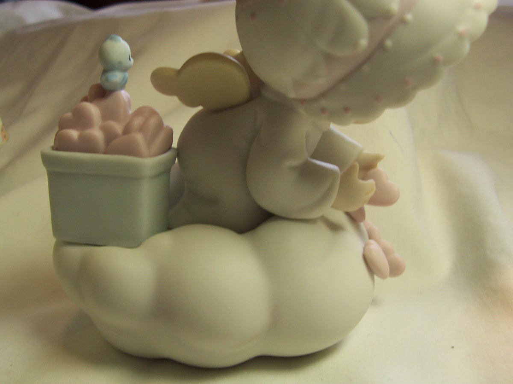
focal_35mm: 37
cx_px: 256
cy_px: 192
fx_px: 548
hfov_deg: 50.1
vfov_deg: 38.7
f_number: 2.8
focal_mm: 5.6
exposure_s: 1/90
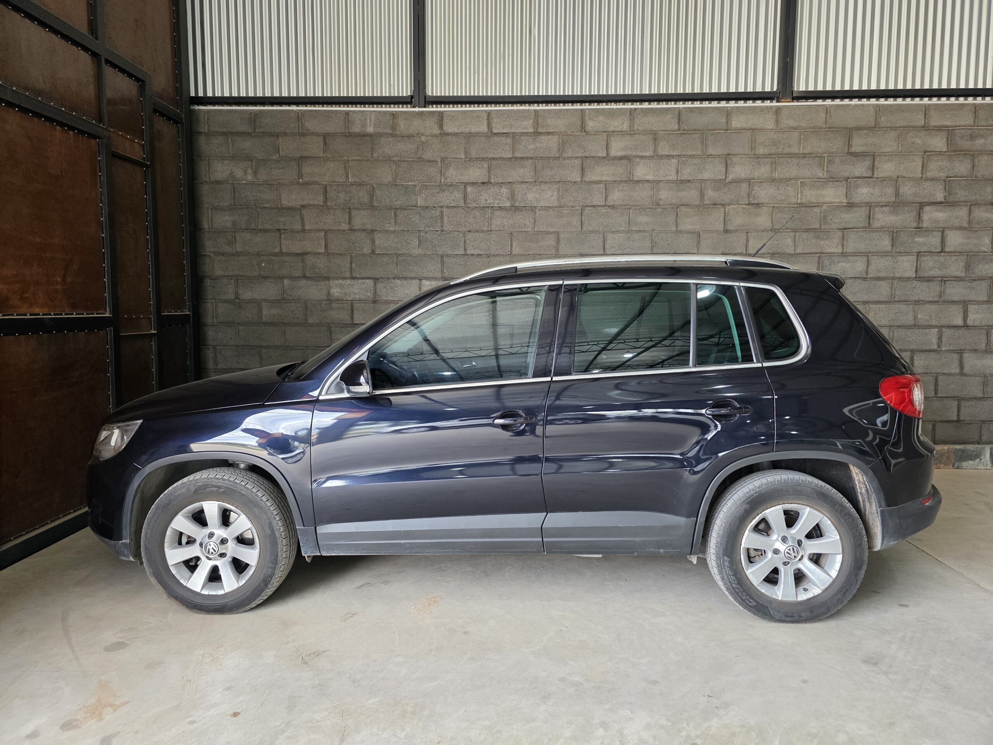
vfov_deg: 58.9
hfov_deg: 73.9
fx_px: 660
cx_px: 496
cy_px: 372
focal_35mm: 23
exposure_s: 1/180
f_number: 1.7
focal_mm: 6.3
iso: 200
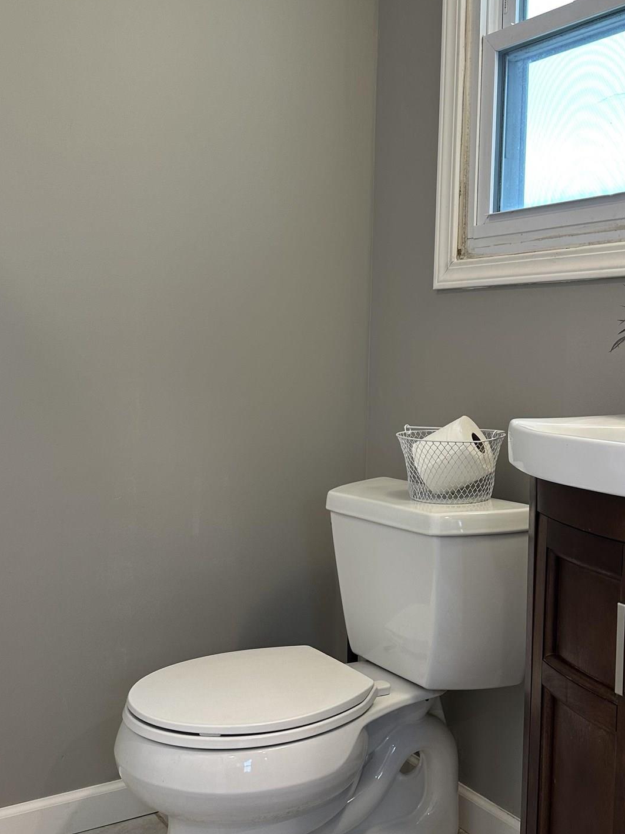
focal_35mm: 39
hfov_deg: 36.7
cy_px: 387
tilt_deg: -1.0
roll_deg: +0.1
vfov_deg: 47.8
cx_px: 354
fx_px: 939
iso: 125
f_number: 1.78
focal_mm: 6.86
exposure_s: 1/60
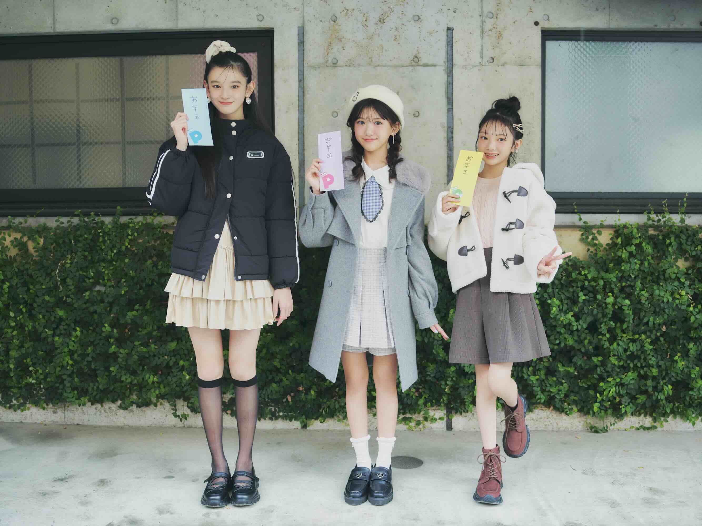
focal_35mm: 36
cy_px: 263
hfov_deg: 51.4
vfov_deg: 39.7
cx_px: 351
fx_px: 730
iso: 2500
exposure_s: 1/125
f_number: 4
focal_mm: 45
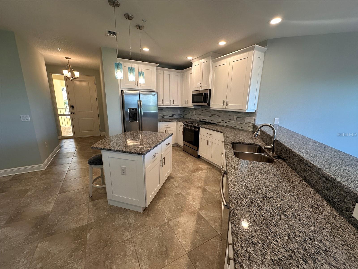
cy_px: 134
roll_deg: -0.5
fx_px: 145
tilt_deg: -12.3
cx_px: 179
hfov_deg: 102.1
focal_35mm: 14
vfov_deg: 85.7
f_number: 2.2
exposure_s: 1/120
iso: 160
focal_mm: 2.22
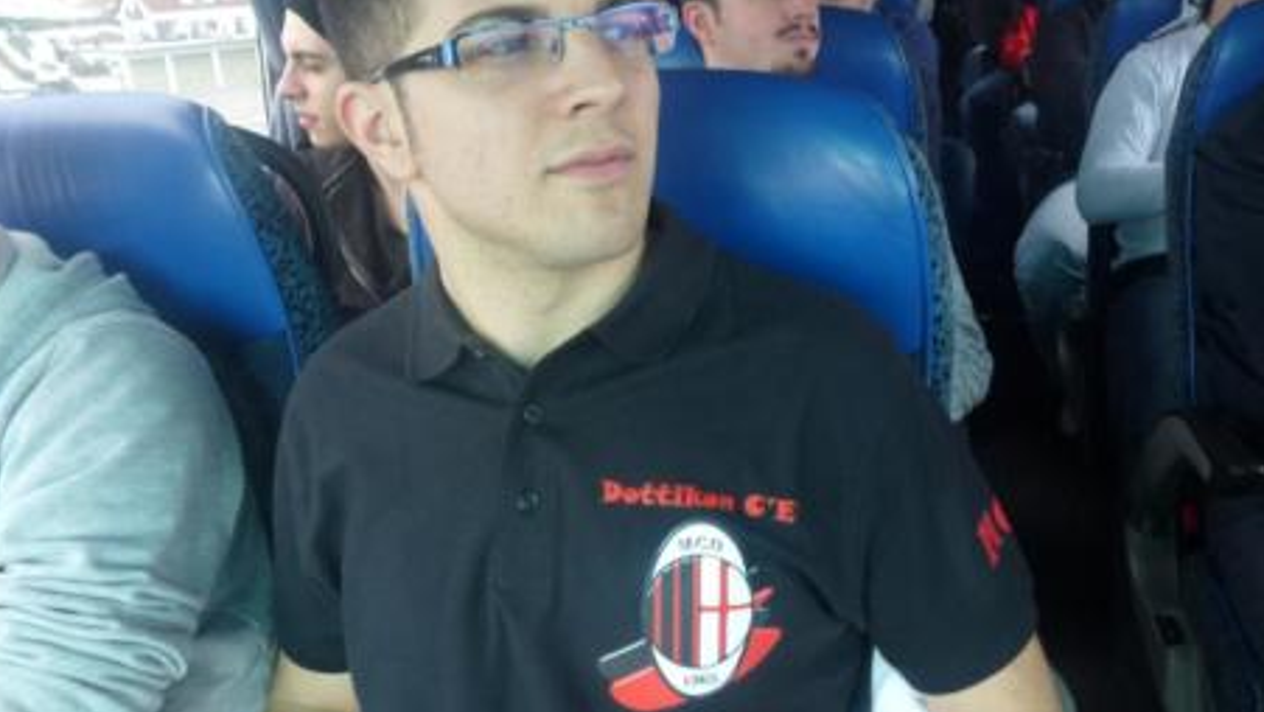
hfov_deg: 65.9
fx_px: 972
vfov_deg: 40.2
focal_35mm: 29
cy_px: 341
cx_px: 687
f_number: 3.3
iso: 160
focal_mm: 4.3
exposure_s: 1/60
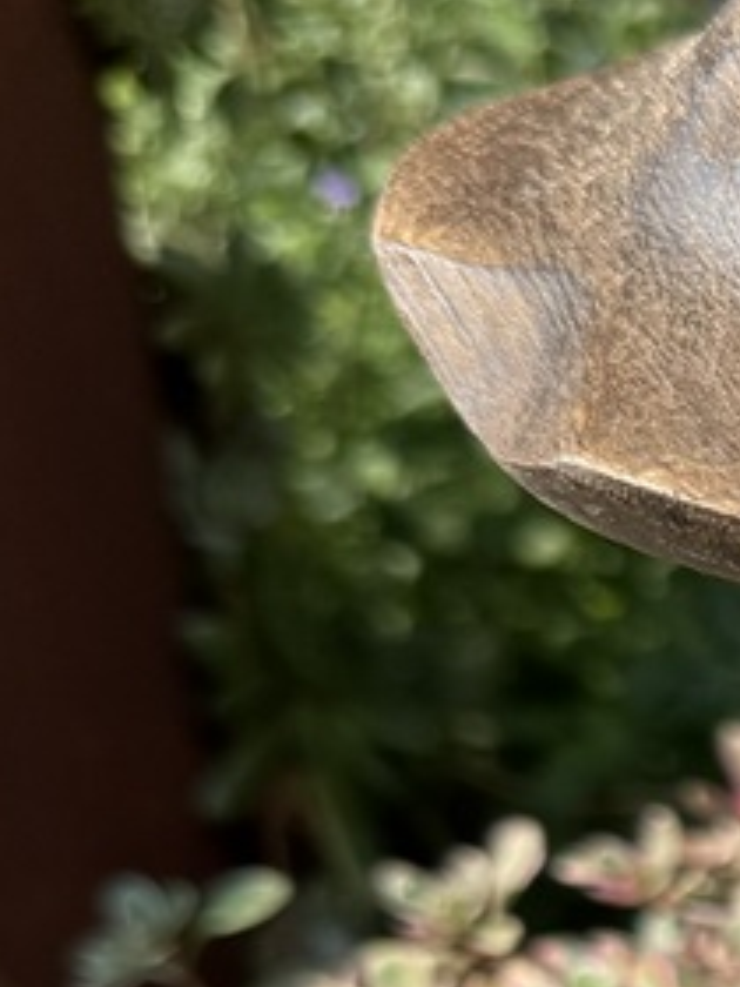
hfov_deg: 12.4
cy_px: 1262
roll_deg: -0.6
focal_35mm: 103
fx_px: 2936
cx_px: 1543
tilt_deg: -27.6
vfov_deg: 17.9
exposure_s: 1/1261
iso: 80
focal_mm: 6.76
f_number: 1.78
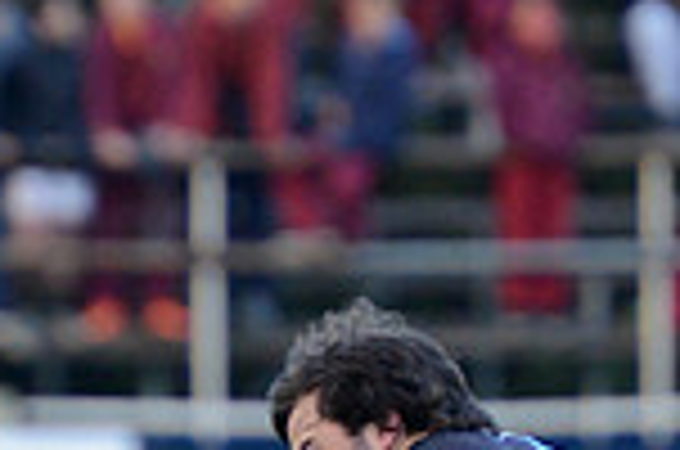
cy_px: 745
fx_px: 19603
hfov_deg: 2.0
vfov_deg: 1.3
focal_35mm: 1040
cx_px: 131
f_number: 4
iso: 1600
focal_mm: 270
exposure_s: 1/500
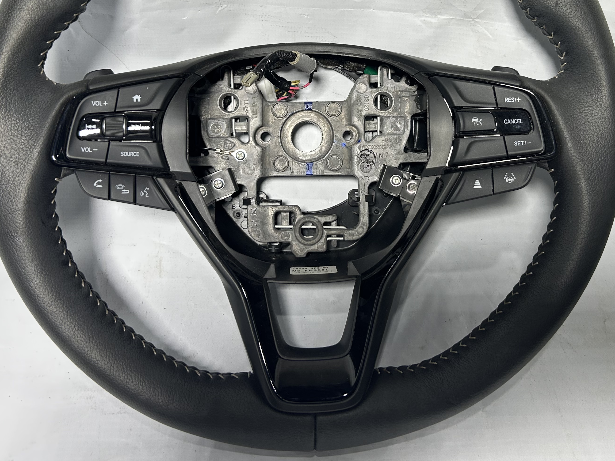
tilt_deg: -43.9
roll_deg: -3.5
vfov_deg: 35.2
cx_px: 340
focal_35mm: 40
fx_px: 711
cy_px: 119
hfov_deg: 46.7
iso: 50
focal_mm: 5.7
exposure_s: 1/200
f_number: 1.5
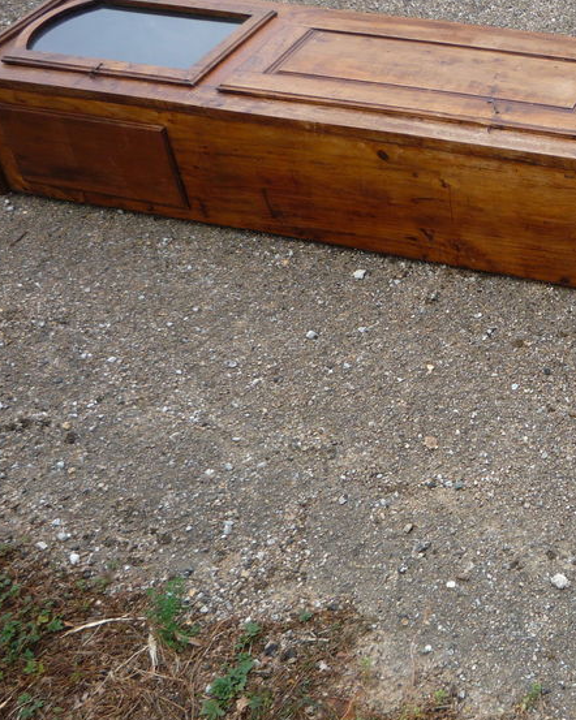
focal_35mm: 53
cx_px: 590
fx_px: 1130
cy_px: 320
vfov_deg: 35.3
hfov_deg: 26.9
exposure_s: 1/250
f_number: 4
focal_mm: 5.2
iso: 100
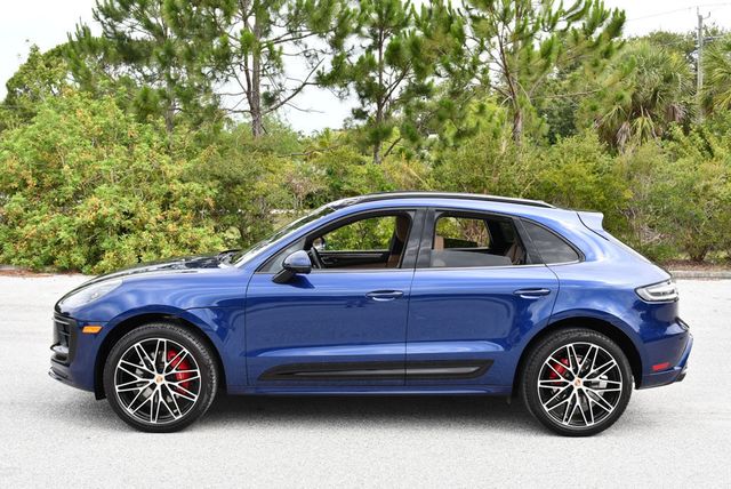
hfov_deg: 44.5
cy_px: 244
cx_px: 366
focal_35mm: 44
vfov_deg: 30.6
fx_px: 894
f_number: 5.6
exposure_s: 1/250
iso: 200
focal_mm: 22
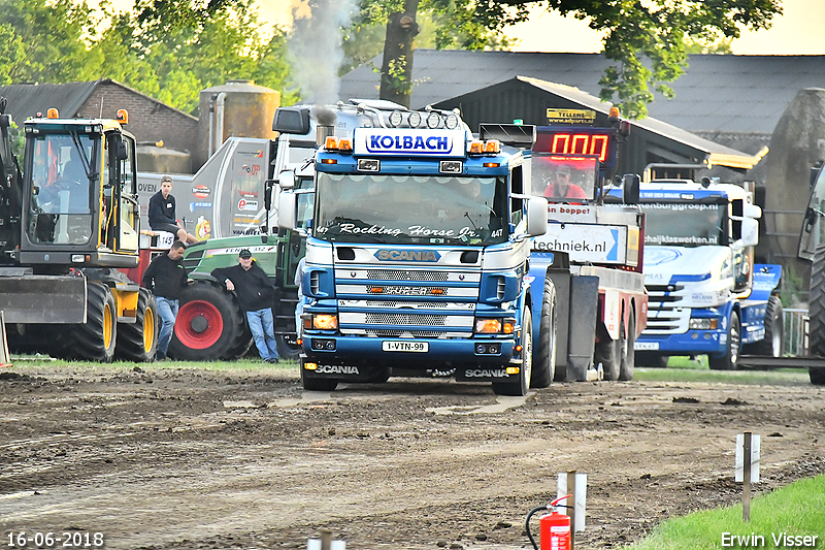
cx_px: 412
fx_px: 9279
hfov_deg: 5.1
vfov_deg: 3.4
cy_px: 275
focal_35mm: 405
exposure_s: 1/1250
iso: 2500
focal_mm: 270
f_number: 5.6
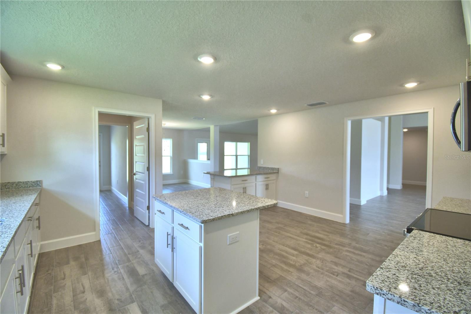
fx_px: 196
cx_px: 236
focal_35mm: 15
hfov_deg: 100.4
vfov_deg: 77.3
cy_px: 157
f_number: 4.5
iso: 400
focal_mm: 10
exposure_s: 1/100
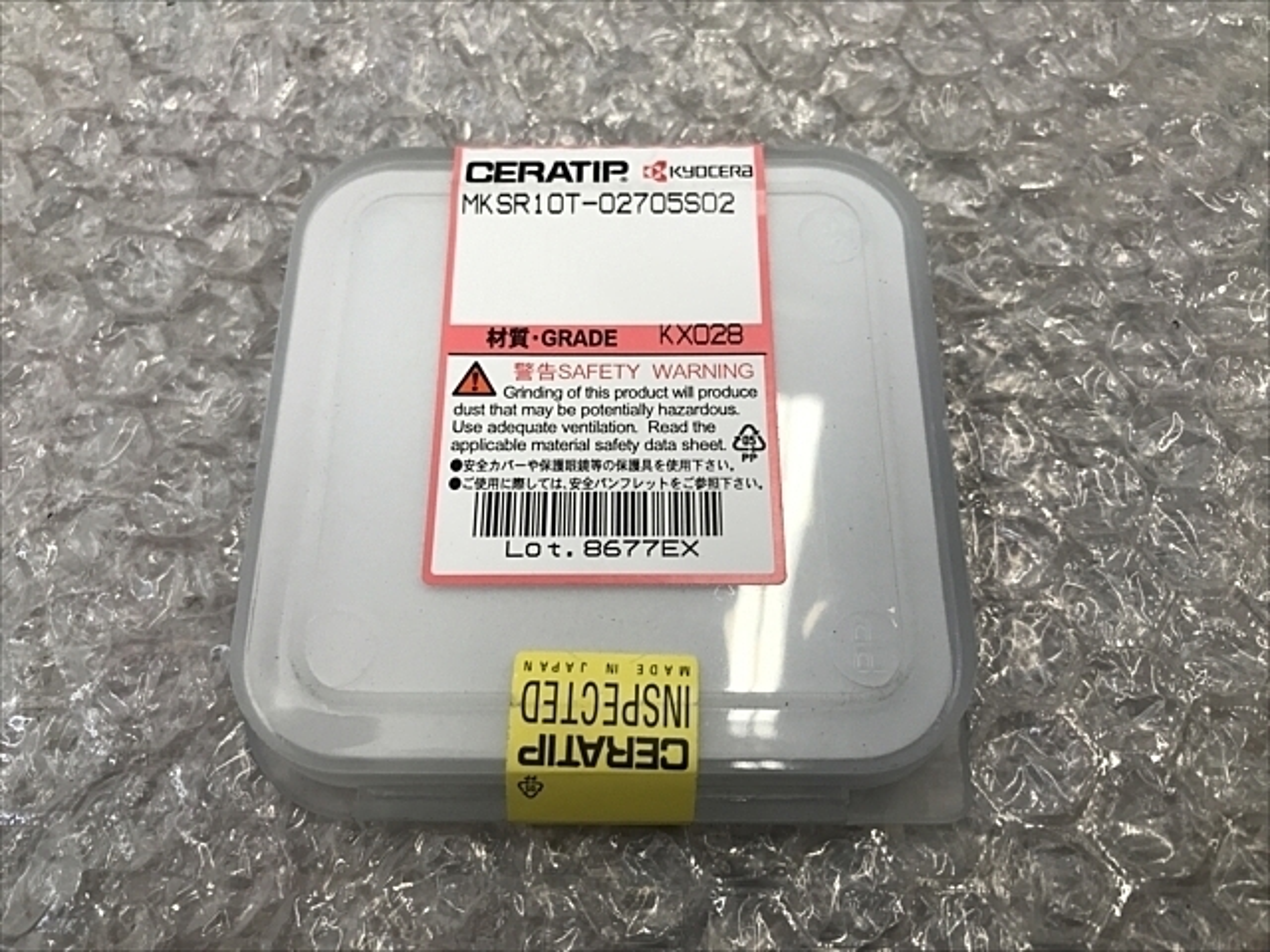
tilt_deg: -67.0
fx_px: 1027
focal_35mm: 28
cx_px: 635
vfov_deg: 49.7
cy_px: 476
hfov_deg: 63.4
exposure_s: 1/120
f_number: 1.8
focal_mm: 3.99
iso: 40
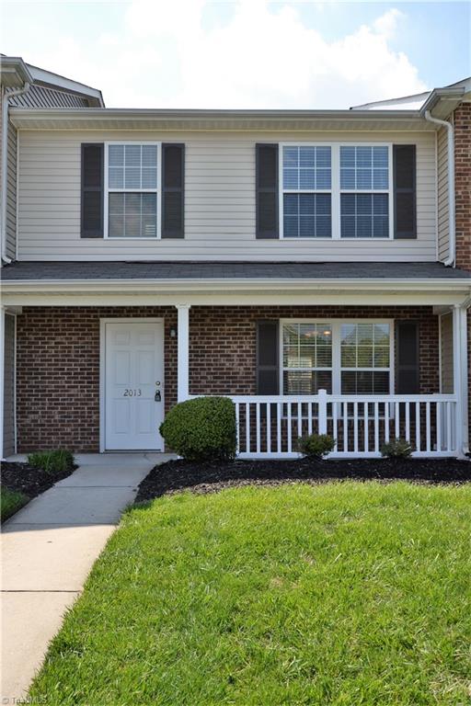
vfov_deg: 61.9
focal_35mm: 30
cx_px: 236
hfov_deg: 43.6
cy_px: 353
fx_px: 589
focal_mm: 20
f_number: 7.1
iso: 100
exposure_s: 1/250
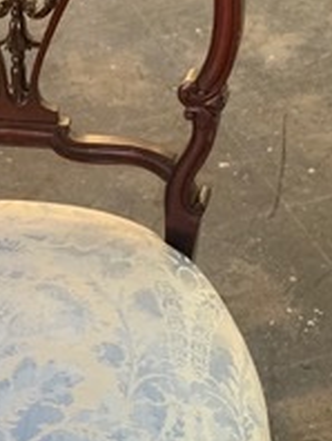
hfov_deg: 17.4
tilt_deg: -46.7
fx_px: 1072
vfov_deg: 23.2
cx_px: 53
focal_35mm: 84
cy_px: 274
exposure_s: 1/60
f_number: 1.8
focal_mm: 4.25
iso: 200
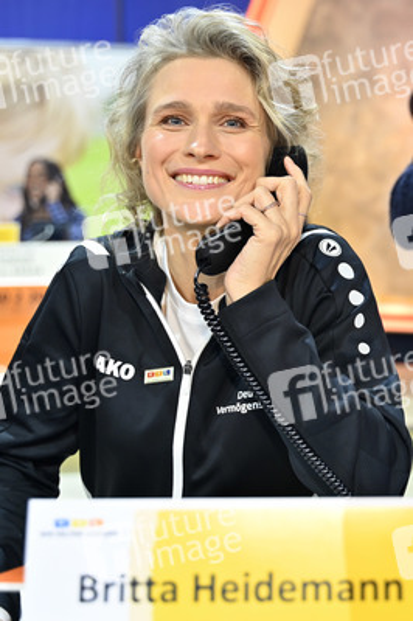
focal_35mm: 41
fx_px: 707
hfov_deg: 32.6
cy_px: 310
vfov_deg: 47.4
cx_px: 206
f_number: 2.8
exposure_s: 1/200
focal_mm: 41
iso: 1250
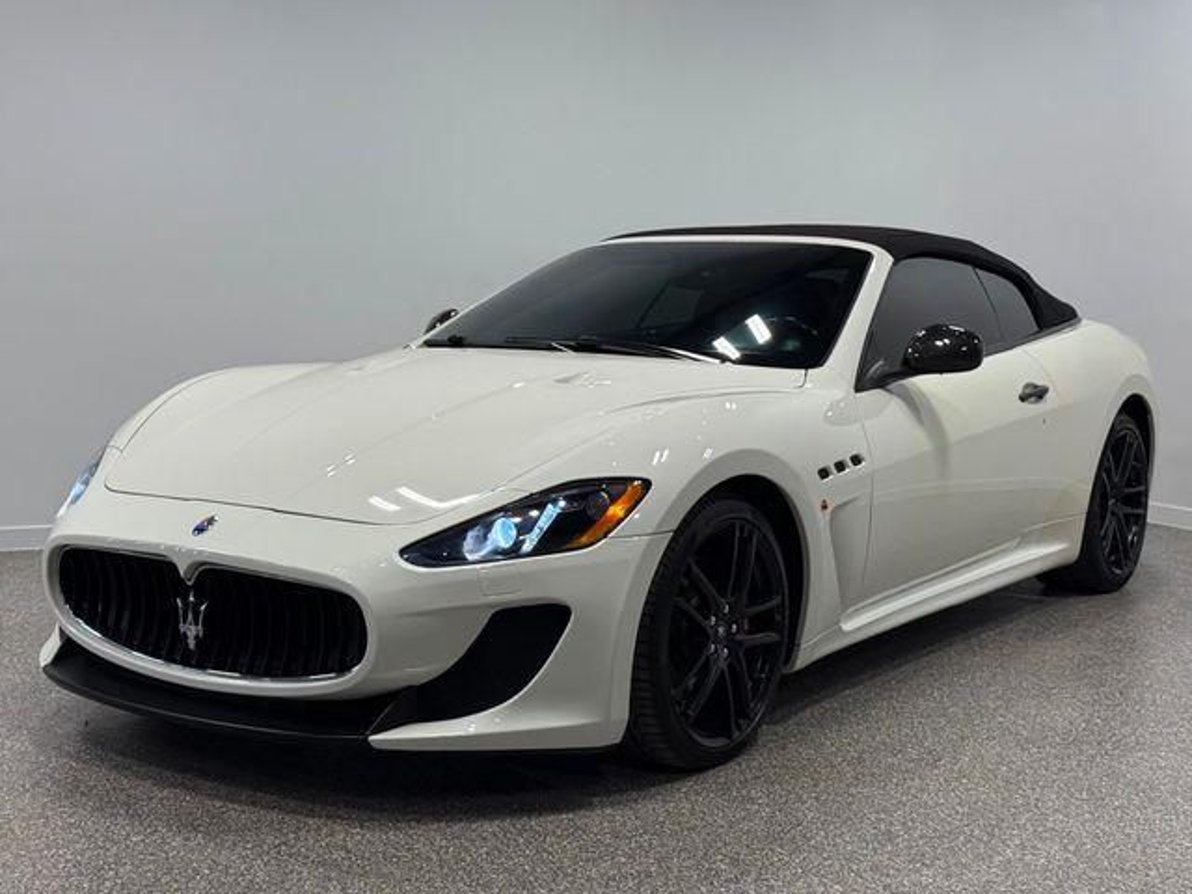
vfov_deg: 30.3
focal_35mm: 48
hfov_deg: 39.7
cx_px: 596
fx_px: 1653
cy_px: 447
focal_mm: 6.76
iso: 80
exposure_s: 1/587
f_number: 1.78
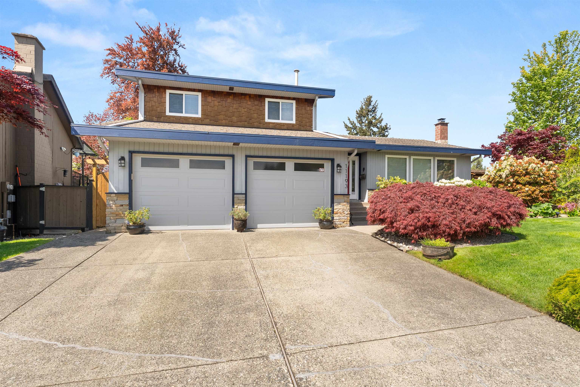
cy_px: 194
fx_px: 280
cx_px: 290
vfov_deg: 69.2
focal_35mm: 17
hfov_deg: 91.9
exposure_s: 1/160
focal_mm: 17.4
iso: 160
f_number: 7.1
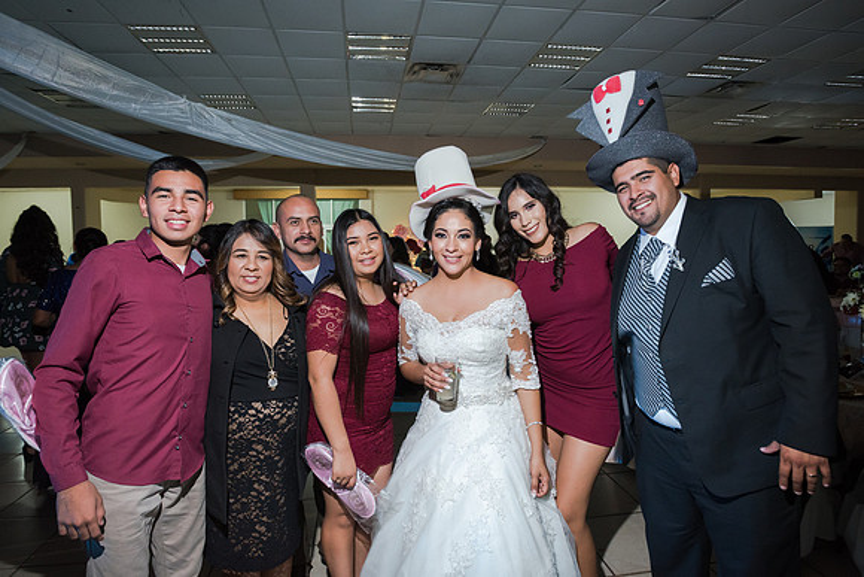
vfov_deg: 63.7
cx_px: 427
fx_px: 463
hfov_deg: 86.0
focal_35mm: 19
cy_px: 270
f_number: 3.5
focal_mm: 17
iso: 1600
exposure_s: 1/100
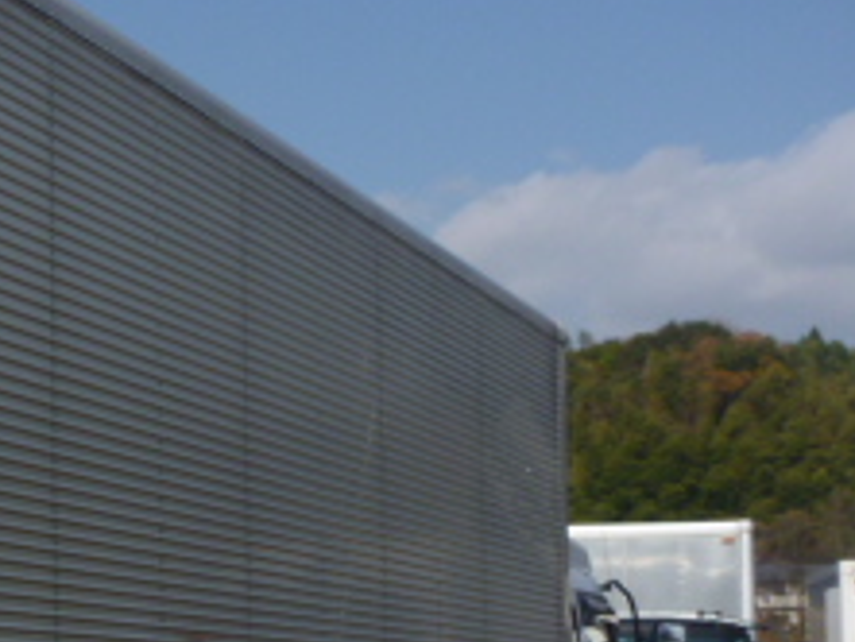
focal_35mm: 81
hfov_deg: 21.6
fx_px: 2002
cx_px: -286
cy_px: 619
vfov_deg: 17.8
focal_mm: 4.9
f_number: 10
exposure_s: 1/160
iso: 80
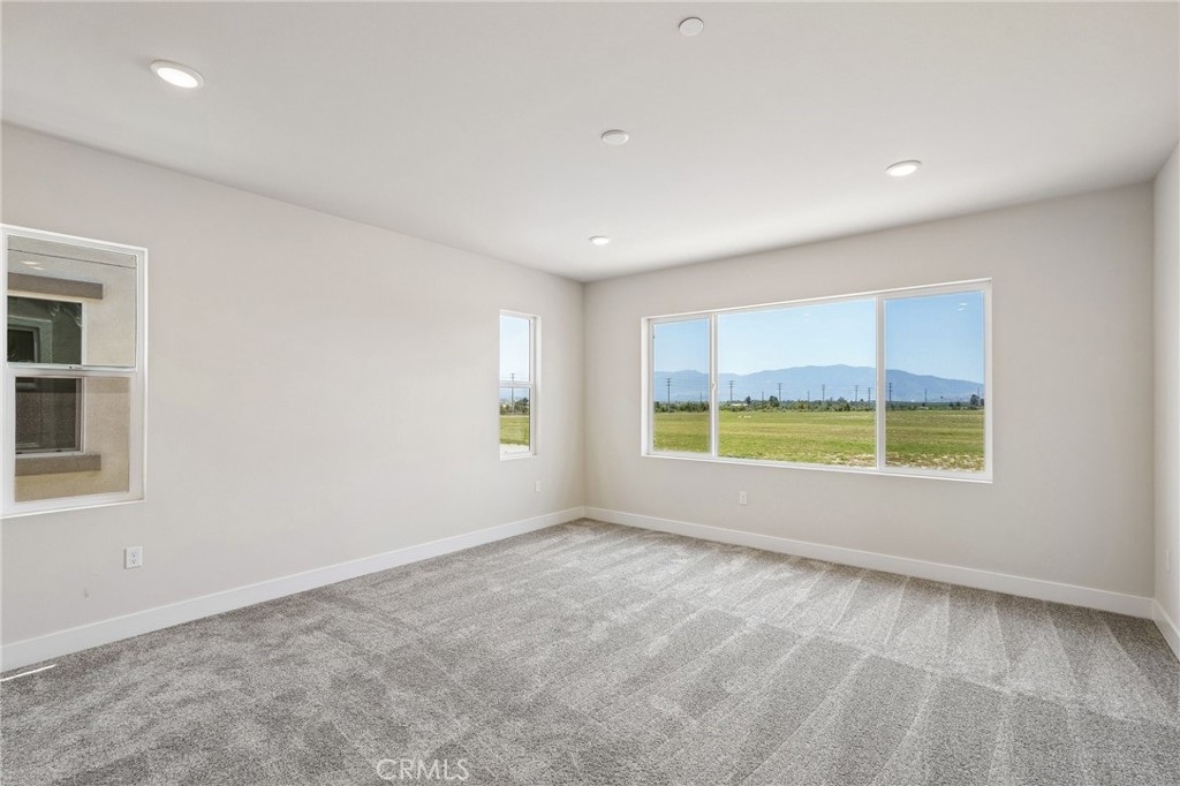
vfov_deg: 73.7
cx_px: 590
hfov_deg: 96.8
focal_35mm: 16
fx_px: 524
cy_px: 393
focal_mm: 16
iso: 160
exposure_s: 1/30
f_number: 8
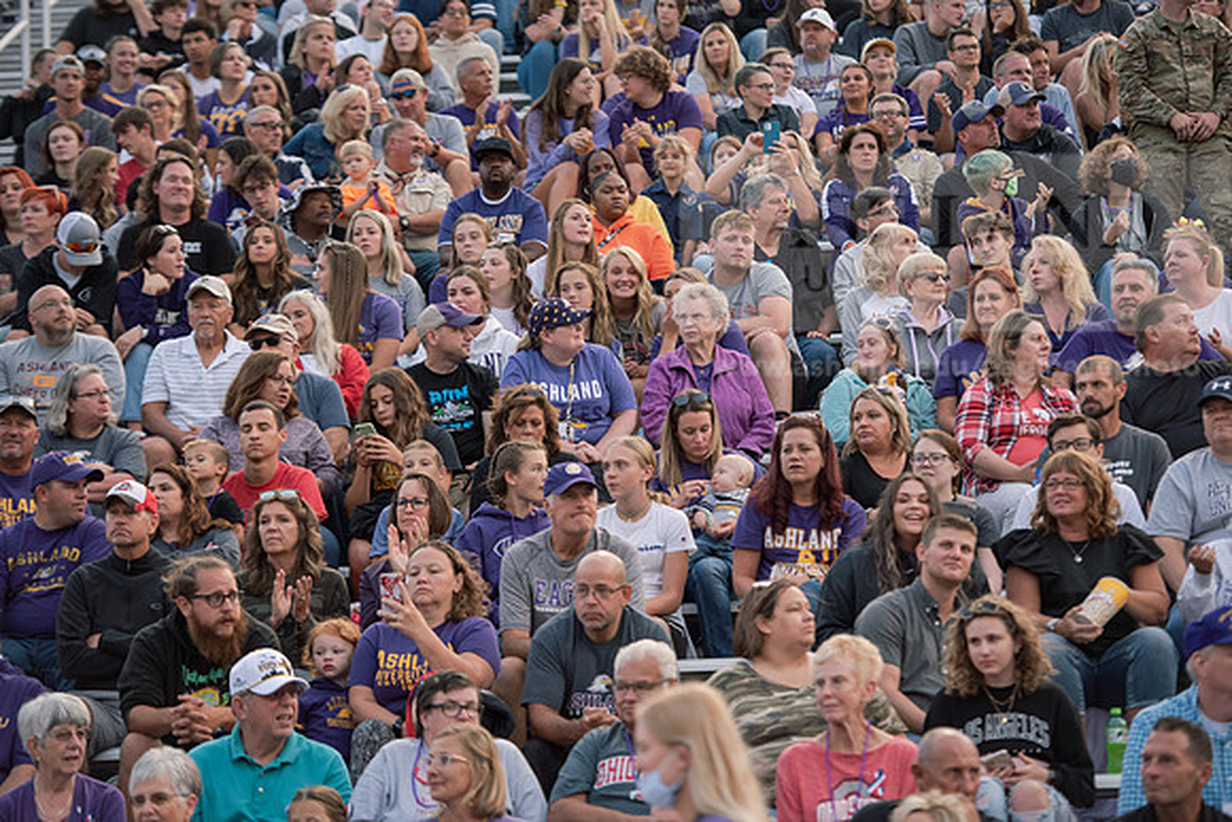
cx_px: 616
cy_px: 411
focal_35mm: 130
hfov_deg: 15.8
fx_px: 4450
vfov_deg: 10.6
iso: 640
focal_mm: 130
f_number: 3.2
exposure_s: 1/640
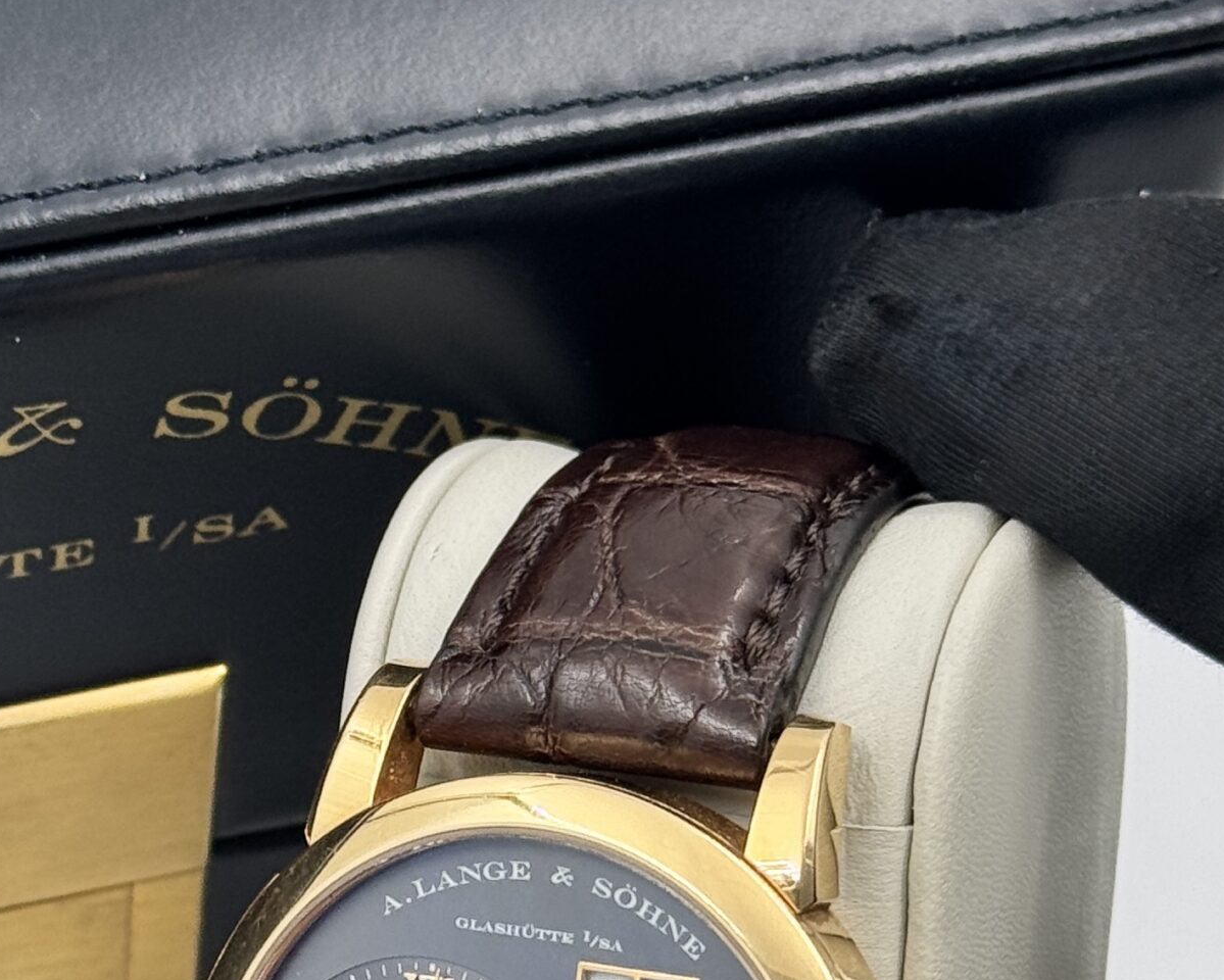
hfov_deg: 18.9
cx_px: 198
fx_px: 3624
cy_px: 920
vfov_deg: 15.2
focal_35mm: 100
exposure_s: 1/200
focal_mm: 6.76
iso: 64
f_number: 1.78
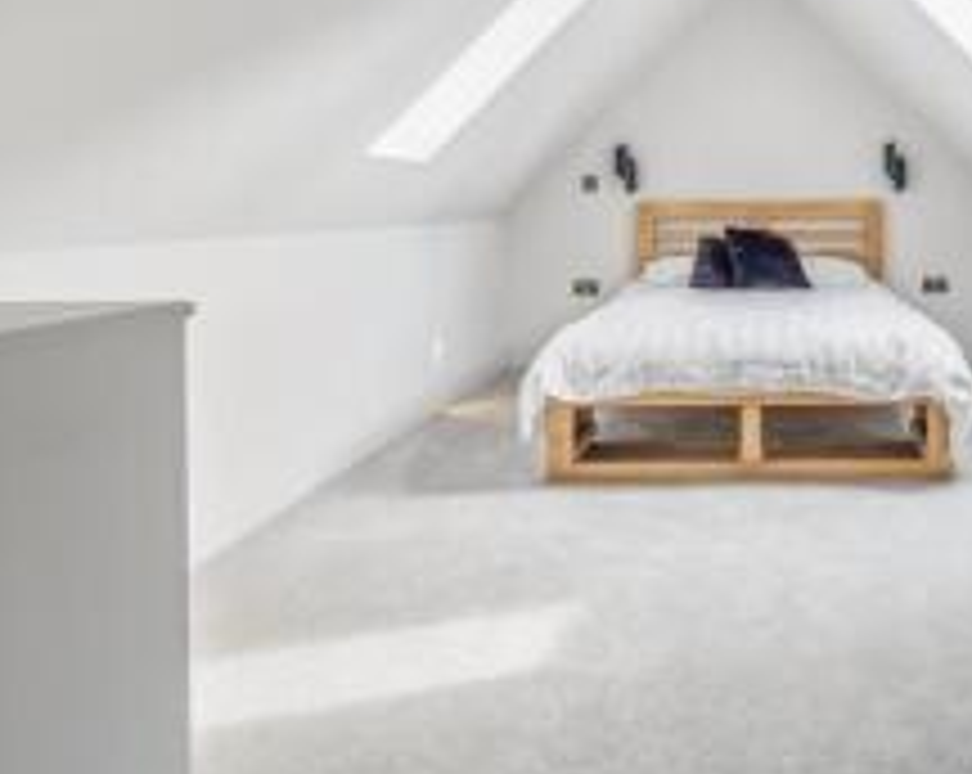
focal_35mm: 29
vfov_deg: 48.2
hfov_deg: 56.3
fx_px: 833
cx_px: 774
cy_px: 209
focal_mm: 14
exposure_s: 1/13
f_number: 9
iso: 250
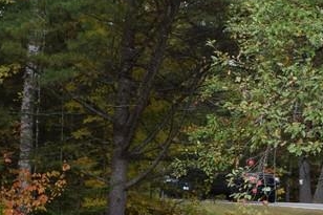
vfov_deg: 11.4
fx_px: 1049
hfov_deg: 17.5
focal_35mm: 117
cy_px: 291
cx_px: 189
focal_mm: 20
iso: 140
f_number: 5.6
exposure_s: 1/125
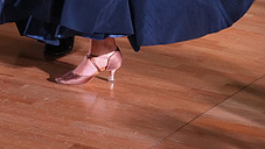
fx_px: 1413
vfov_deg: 5.9
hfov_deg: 10.7
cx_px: 45
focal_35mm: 201
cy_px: -168
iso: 4000
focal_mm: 75
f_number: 5.6
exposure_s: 1/200
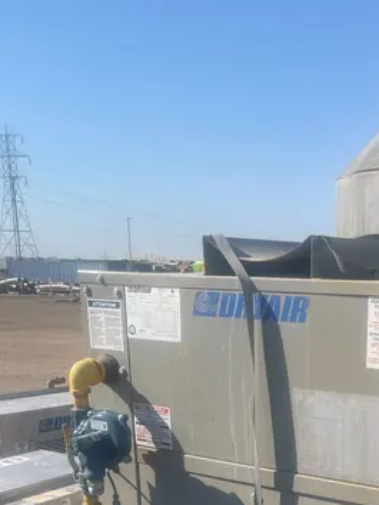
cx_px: 350
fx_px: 788
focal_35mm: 54
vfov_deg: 32.5
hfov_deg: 26.1
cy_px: 511
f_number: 1.6
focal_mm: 4.2
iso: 32
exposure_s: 1/3205
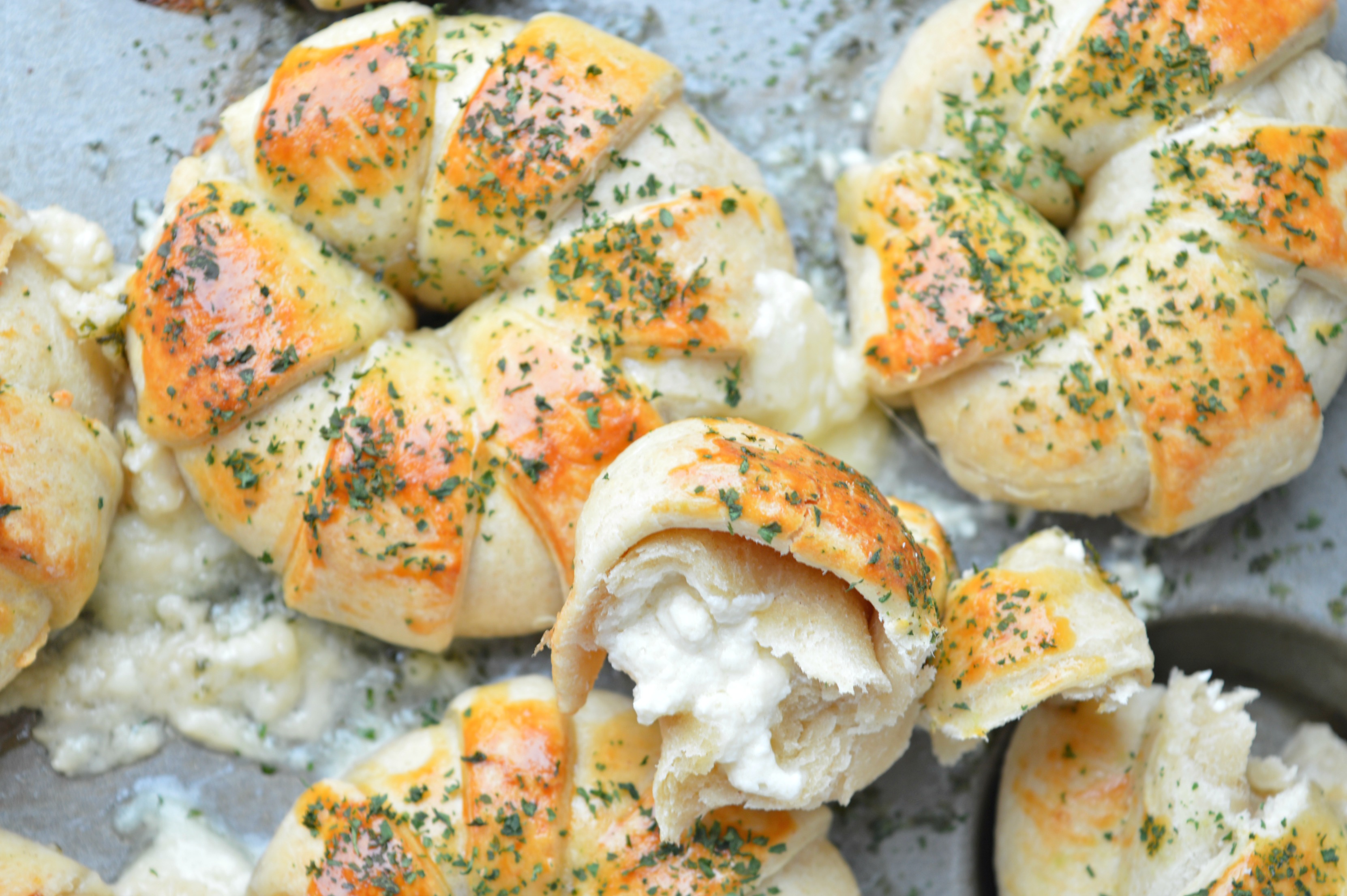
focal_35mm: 82
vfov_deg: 16.5
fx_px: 3084
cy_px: 448
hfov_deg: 24.6
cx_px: 674
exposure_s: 1/15
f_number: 5.6
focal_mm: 55
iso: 100
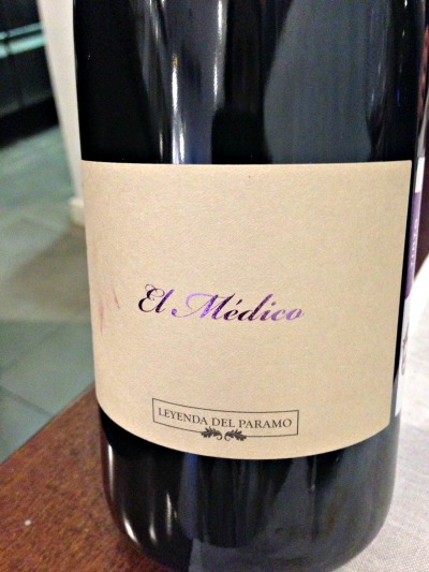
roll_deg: +1.8
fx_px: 545
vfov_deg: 55.3
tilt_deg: -35.0
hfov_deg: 43.0
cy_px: 286
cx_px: 214
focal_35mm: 33
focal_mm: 4.12
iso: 640
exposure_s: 1/15
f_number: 2.4
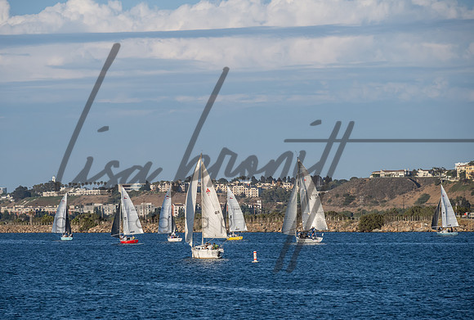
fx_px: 2601
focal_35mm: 197
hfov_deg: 10.4
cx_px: 212
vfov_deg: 7.0
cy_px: 176
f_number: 6.3
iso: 320
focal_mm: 165
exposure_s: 1/1600
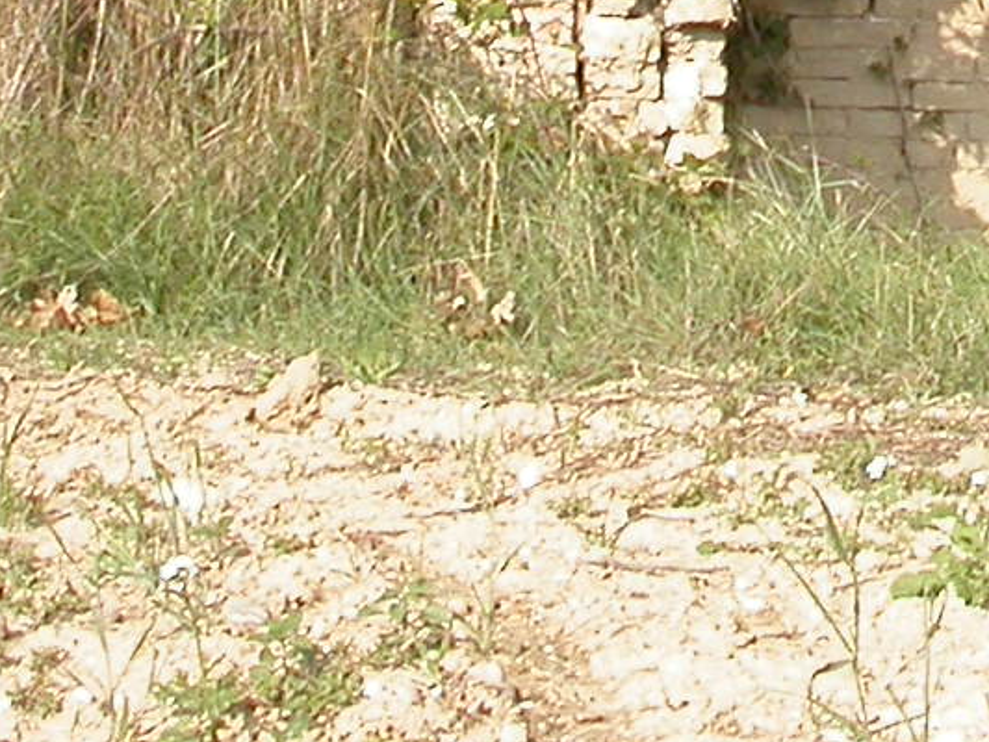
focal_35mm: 162
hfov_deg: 12.0
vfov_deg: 8.7
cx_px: 1139
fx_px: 4629
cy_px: -757
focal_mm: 7.85
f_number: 6.7
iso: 100
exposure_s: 1/212
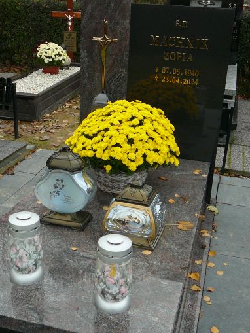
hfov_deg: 32.9
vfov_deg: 42.9
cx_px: 122
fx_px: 424
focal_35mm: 44
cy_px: 171
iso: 80
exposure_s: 1/160
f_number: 2.8
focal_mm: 5.2
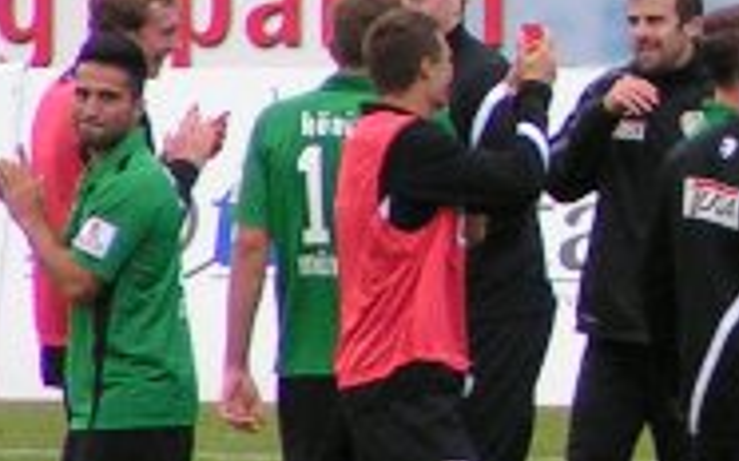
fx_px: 31239
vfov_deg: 0.8
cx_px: 1120
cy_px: -64
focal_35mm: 1552
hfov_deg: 1.4
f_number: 3.5
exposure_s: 1/400
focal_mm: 52
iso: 125
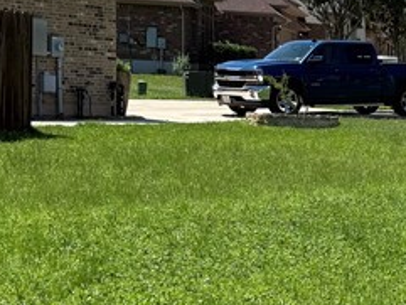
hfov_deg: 17.8
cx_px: 554
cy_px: 275
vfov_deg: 14.4
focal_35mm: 102
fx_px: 1197
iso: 80
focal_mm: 6.76
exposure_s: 1/4167
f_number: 1.78
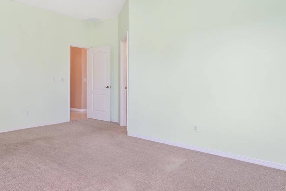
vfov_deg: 49.5
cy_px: 92
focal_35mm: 26
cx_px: 73
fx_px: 206
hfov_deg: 65.3
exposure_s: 1
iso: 200
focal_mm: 14
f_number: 7.1
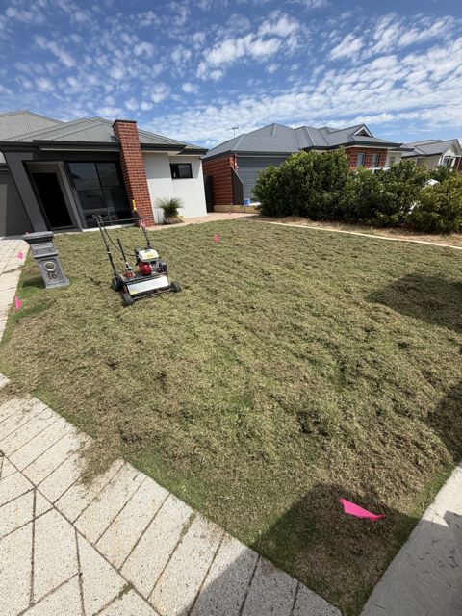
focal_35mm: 14
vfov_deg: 102.1
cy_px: 308
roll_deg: +3.5
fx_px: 249
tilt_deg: -25.9
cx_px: 231
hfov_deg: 85.7
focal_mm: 2.22
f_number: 2.2
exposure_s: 1/985
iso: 20
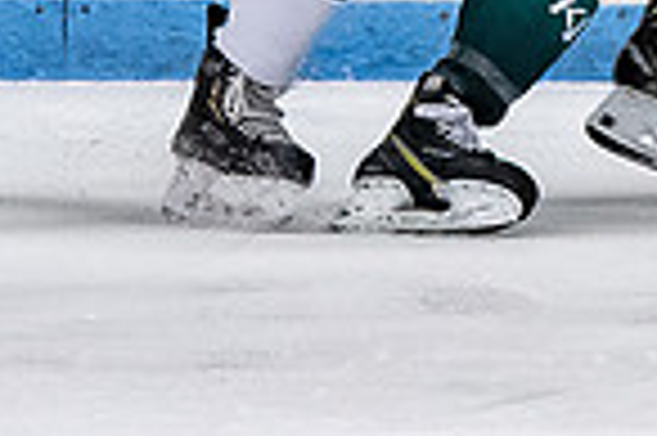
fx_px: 32248
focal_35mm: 1769
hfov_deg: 1.2
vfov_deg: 0.8
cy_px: -488
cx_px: 792
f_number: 3.5
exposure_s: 1/800
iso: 2500
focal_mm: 175
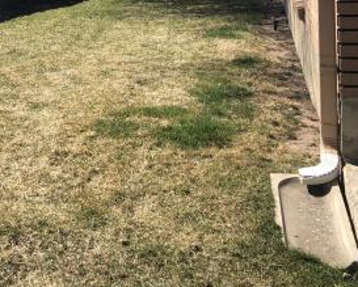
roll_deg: +3.6
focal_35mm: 64
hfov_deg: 27.4
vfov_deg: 22.9
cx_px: -24
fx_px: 679
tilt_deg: -4.2
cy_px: -1
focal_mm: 4
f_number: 1.8
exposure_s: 1/1517
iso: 20
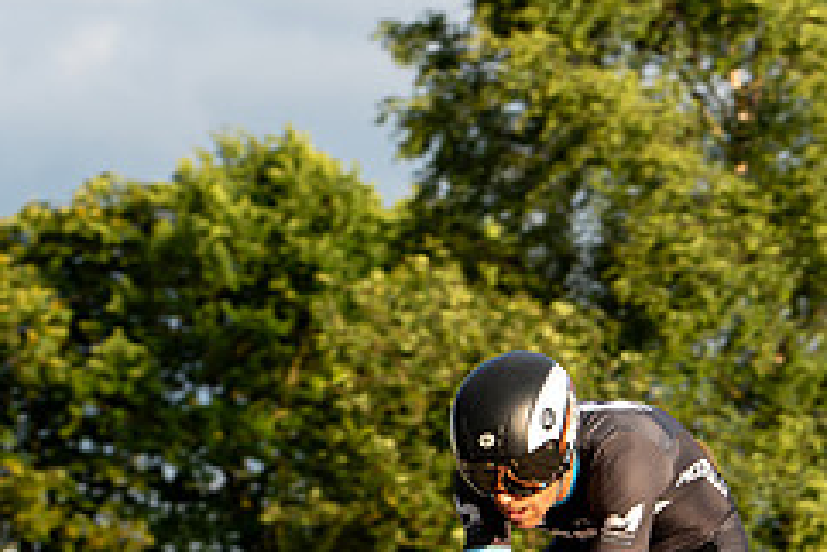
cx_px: 523
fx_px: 5218
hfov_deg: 9.1
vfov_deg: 6.0
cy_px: 692
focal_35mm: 227
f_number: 4
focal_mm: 77
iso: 125
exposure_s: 1/500
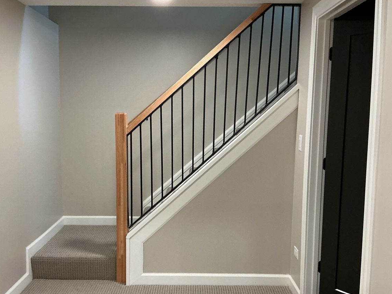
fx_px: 419
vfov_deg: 38.6
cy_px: 162
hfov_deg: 50.1
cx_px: 185
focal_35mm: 37
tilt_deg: -6.9
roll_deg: -0.4
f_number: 1.8
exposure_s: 1/60
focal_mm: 3
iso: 160
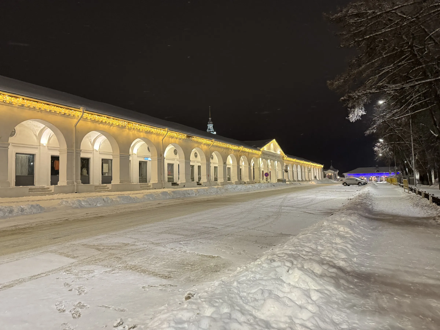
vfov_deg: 56.8
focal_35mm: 24
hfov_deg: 71.6
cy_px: 165
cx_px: 220
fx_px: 305
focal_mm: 6.86
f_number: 1.78
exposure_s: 1/50
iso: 640
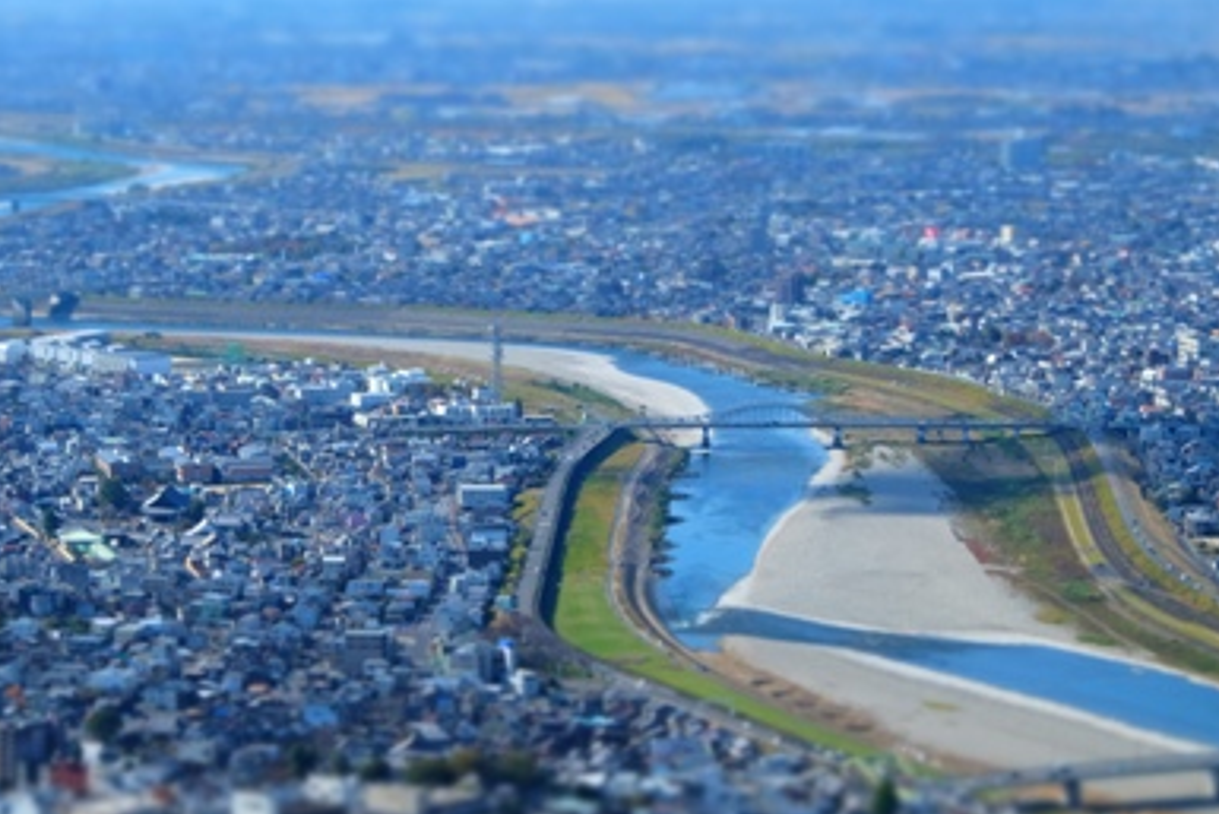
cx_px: 431
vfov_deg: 9.9
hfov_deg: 14.8
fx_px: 4674
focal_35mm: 138
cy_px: 436
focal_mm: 55
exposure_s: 1/150
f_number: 13
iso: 200
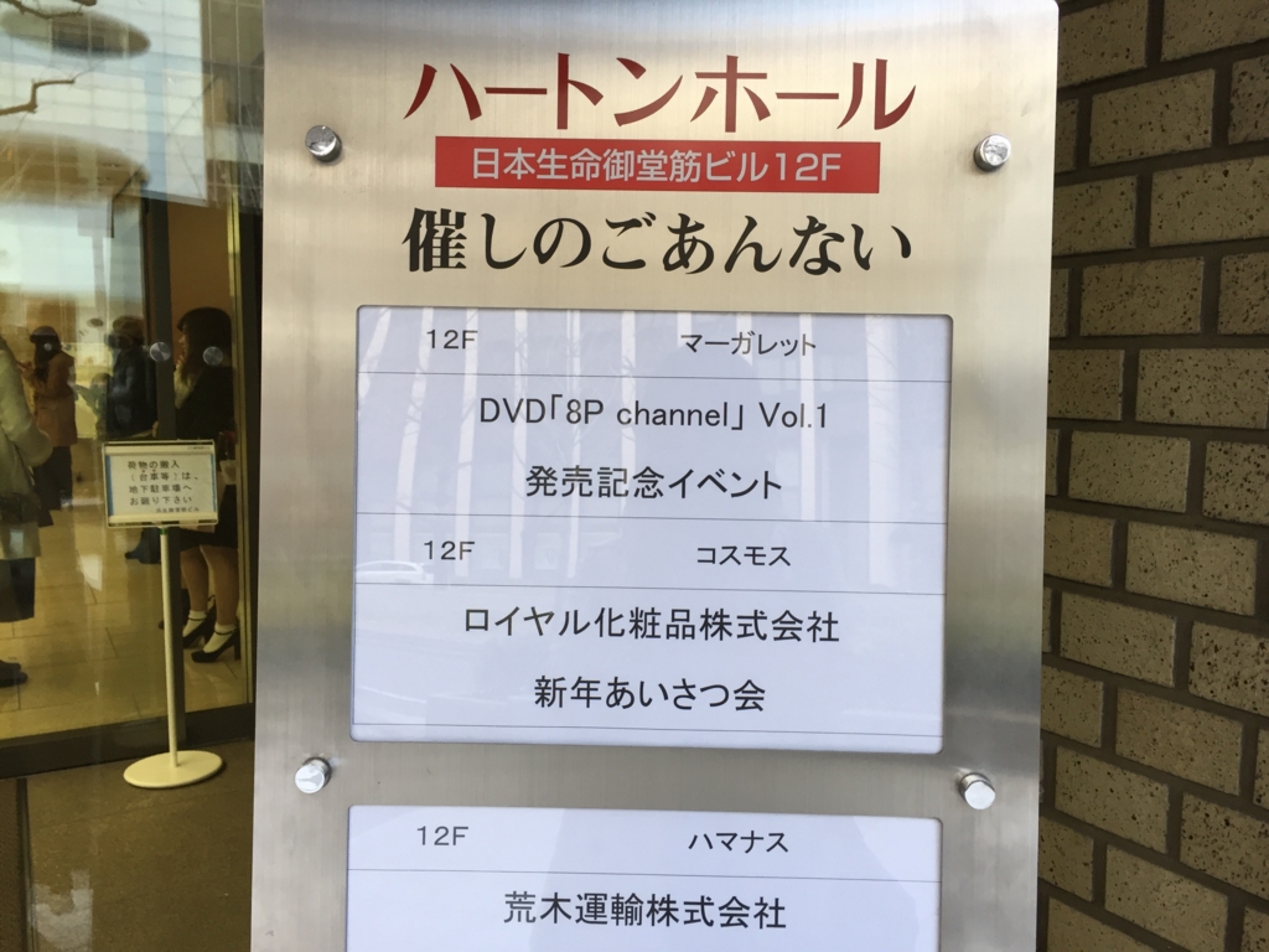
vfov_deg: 48.2
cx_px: 634
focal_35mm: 29
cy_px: 476
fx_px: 1063
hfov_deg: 61.7
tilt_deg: -7.0
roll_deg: +0.6
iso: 32
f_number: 2.2
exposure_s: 1/40
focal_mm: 4.15
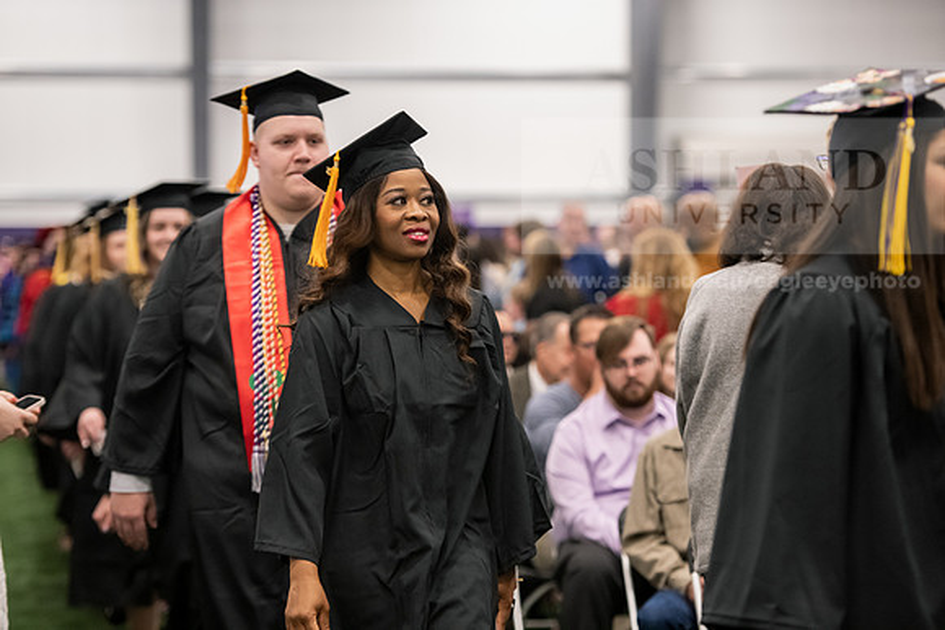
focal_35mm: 122
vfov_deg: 11.2
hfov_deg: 16.8
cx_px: 472
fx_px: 3203
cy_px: 315
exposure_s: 1/200
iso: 3200
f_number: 3.2
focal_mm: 122
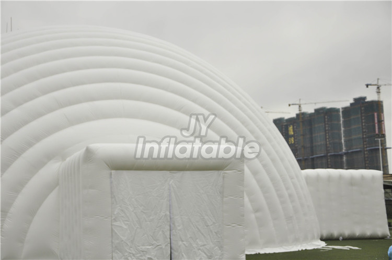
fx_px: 620
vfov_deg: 23.7
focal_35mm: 57
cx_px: 196
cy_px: 130
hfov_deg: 35.1
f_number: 4.5
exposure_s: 1/4000
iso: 400
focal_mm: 38
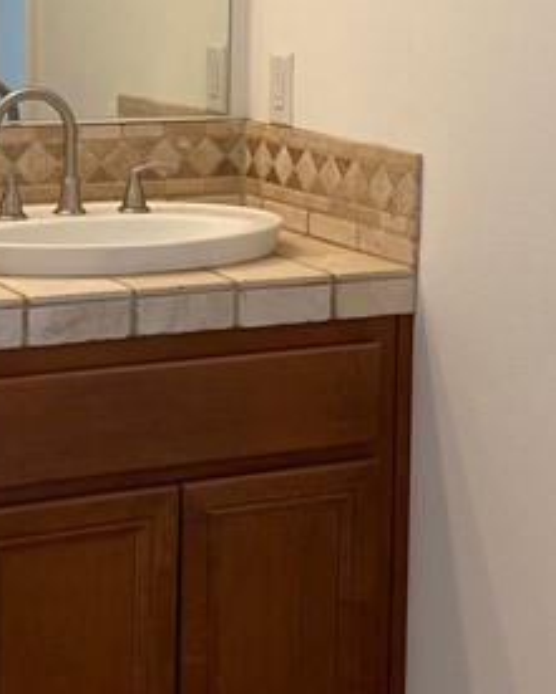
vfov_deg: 20.2
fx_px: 1932
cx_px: 247
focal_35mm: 94
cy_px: 153
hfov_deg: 16.4
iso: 40
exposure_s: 1/120
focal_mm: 4.25
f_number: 1.8
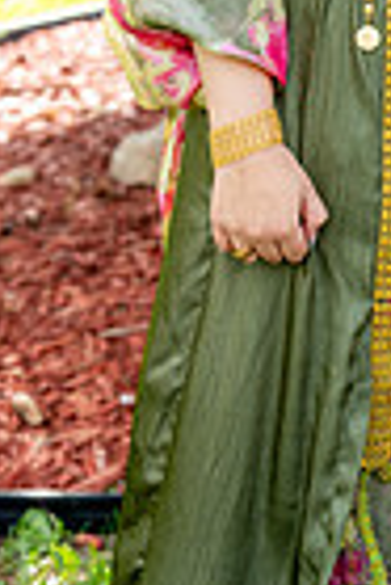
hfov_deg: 10.5
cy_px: -21
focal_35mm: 126
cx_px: 610
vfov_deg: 15.9
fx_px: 2047
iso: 320
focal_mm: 39
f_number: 5
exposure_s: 1/320
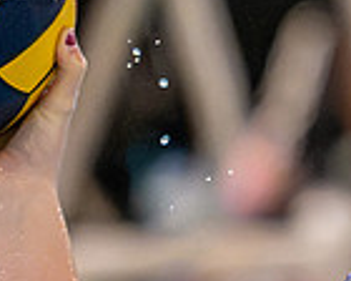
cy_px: 132
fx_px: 21047
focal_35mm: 2026
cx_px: 193
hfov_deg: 1.0
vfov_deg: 0.8
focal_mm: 280
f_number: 4
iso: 14400
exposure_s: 1/1000
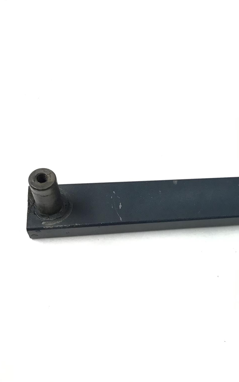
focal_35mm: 44
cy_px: 191
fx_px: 458
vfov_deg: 45.3
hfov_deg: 27.9
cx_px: 226
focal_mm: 3.3
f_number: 2.4
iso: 32
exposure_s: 1/30
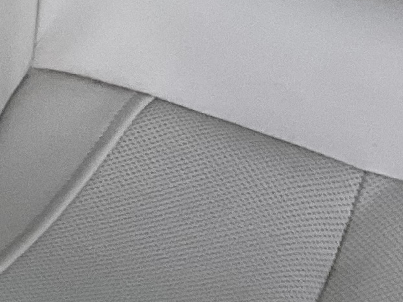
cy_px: -559
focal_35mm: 188
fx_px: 2188
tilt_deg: -38.6
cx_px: -114
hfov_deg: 10.3
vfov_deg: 7.1
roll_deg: +7.5
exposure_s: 1/60
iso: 64
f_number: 1.8
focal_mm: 3
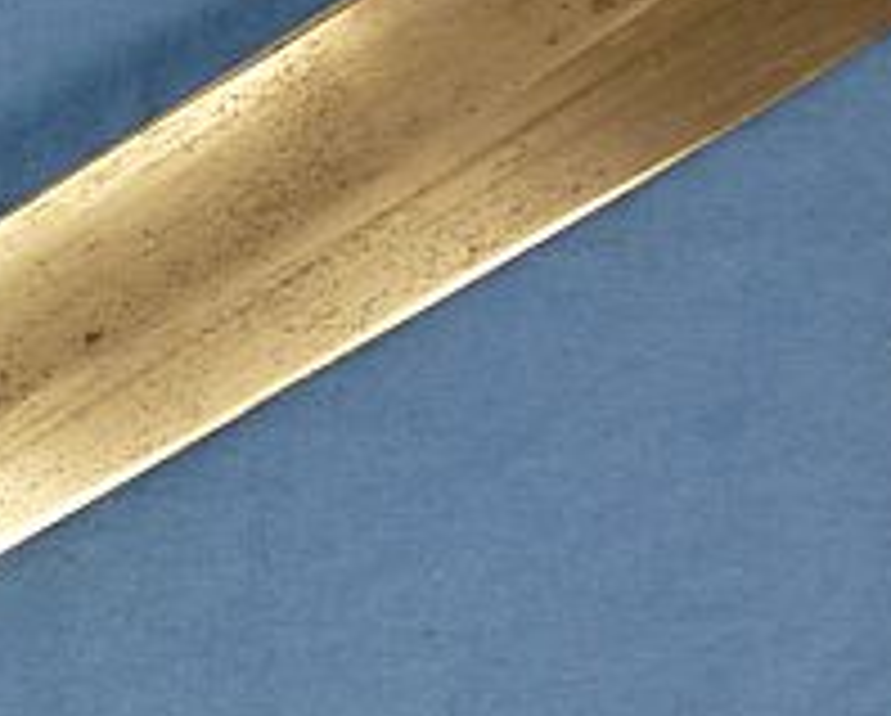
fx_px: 3433
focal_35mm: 130
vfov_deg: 11.7
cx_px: -338
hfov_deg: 14.1
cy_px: 820
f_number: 3.6
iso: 160
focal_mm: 5.9
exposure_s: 1/60
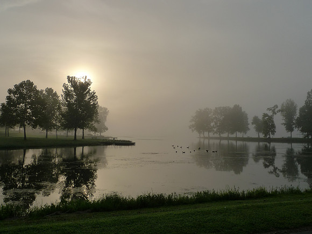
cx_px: 156
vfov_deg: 46.8
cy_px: 117
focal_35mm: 30
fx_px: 270
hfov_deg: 60.0
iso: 125
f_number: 5.6
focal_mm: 6.3
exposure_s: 1/1000
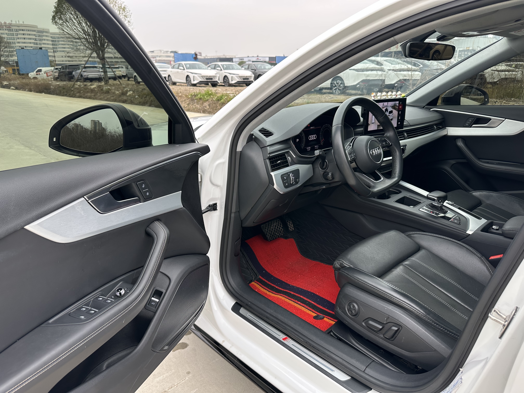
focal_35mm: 24
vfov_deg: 56.8
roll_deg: +0.4
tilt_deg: -18.4
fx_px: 363
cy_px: 196
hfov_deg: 71.6
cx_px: 262
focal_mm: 6.86
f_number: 1.78
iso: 80
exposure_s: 1/448
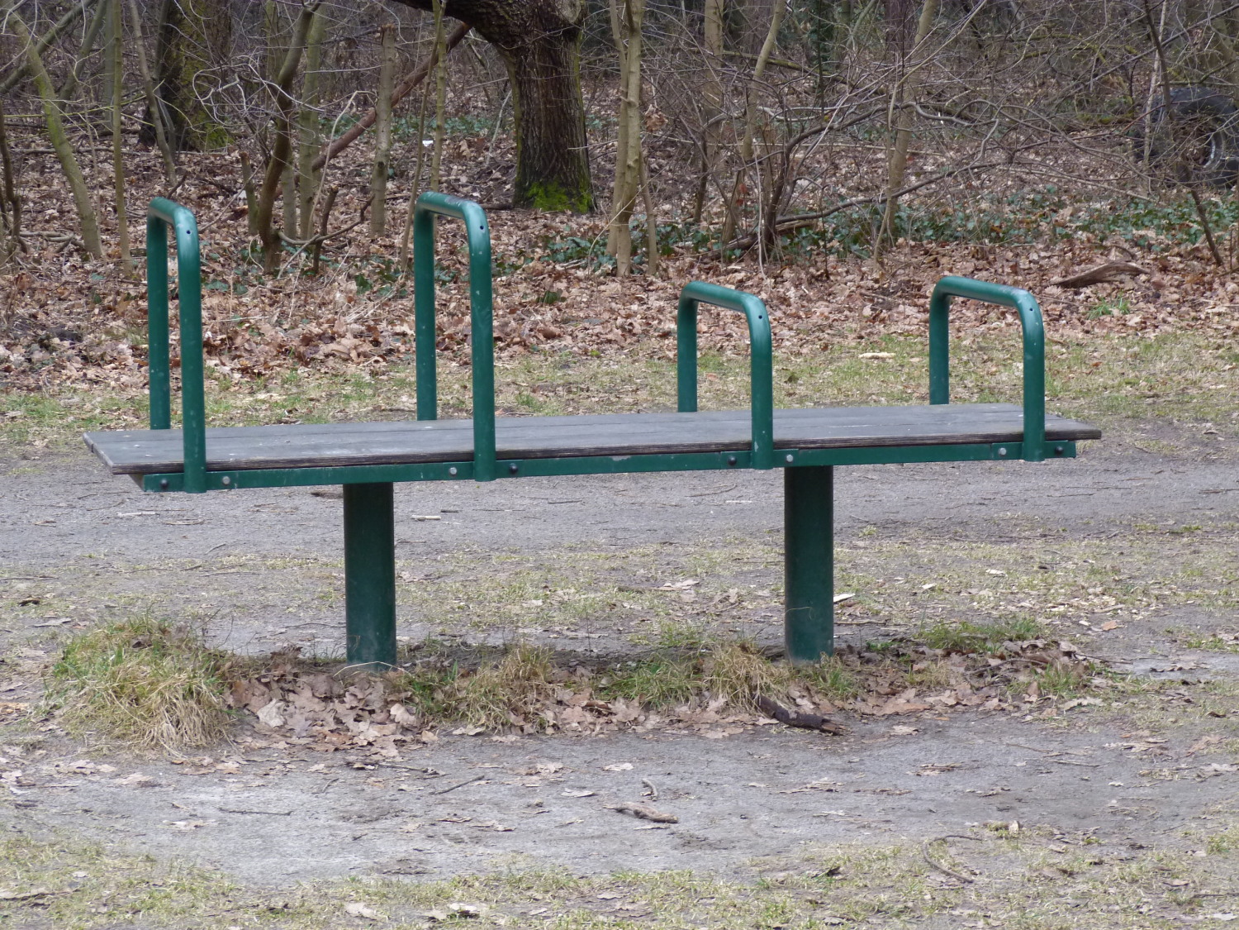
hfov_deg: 18.4
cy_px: 465
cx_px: 620
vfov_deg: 13.8
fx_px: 3830
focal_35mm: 107
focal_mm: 19.3
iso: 200
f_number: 3.5
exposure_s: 1/60
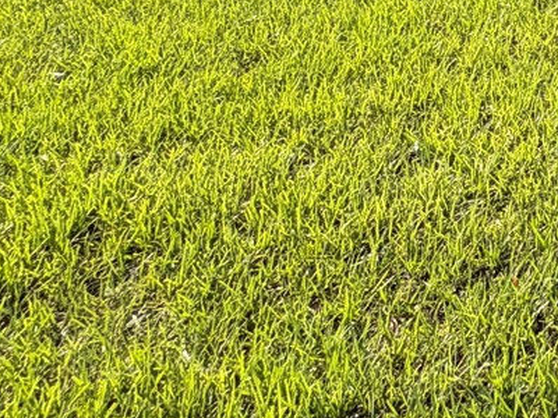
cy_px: -361
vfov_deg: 19.0
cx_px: 1084
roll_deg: +0.6
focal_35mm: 56
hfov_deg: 20.0
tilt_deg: -3.2
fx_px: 903
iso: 50
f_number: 2.2
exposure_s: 1/502
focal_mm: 2.22
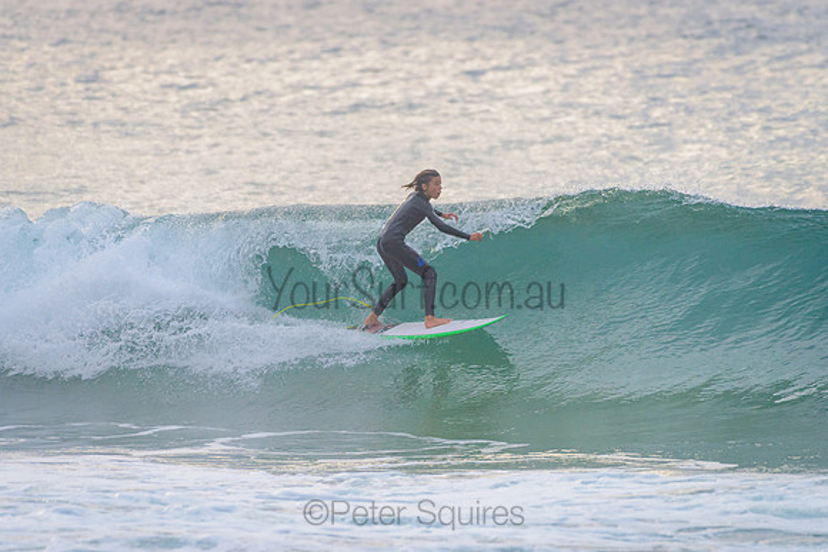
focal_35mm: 613
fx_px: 14105
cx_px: 401
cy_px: 271
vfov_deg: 2.2
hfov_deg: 3.4
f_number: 5.6
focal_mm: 500
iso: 500
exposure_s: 1/1250
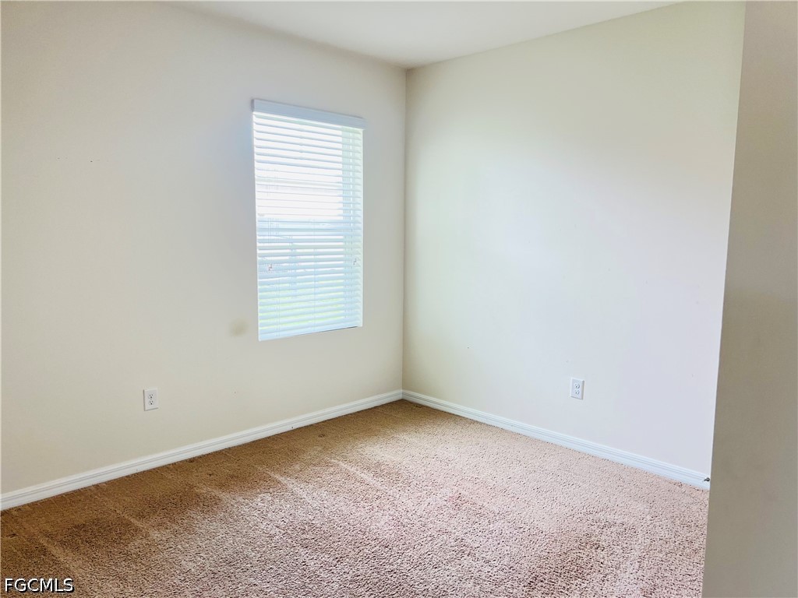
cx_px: 399
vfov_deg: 53.1
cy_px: 299
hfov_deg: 67.3
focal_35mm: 26
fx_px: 599
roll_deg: -0.5
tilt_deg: -7.2
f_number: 1.5
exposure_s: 1/121
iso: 125
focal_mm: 5.7
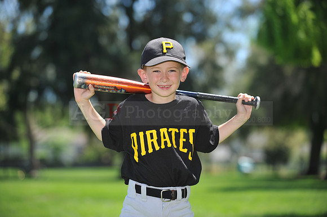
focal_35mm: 120
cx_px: 164
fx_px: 1089
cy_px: 108
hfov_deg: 17.1
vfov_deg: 11.4
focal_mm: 120
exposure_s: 1/1000
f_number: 4
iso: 200
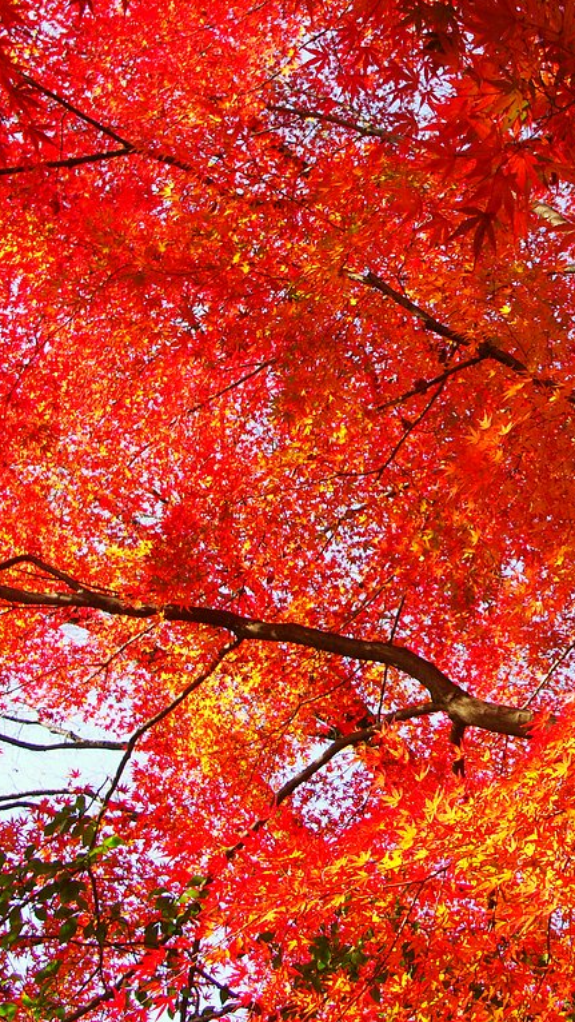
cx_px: 466
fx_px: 1382
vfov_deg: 40.6
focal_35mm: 51
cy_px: 511
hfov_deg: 23.1
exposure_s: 1/160
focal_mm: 9.15
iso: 64
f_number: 3.5
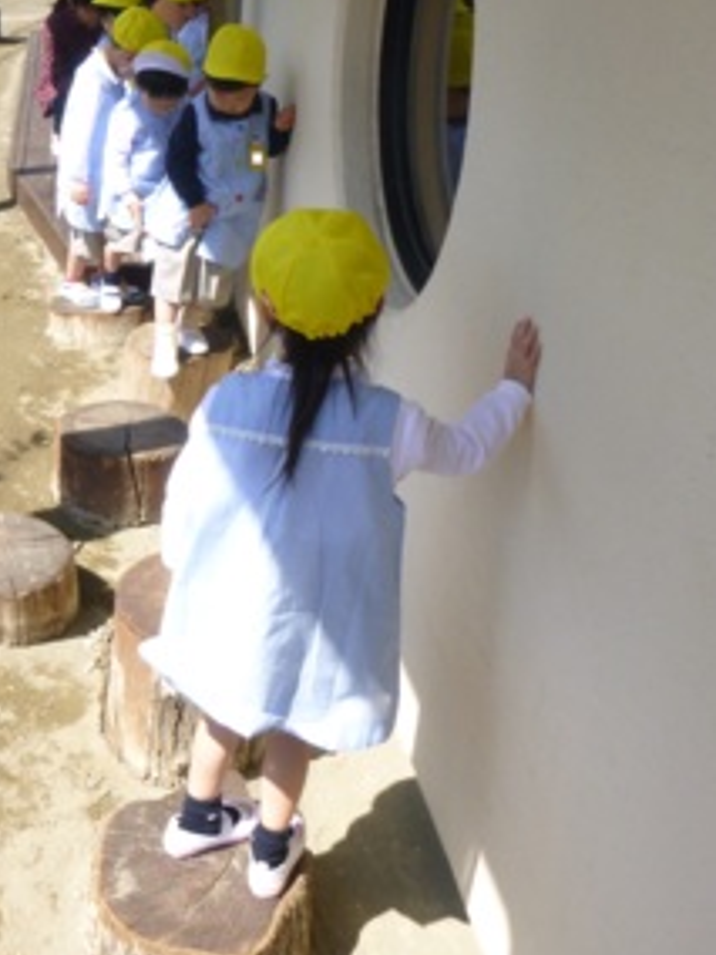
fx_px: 1131
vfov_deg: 44.8
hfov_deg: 34.0
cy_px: 289
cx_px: 138
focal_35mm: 41
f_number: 3.9
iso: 100
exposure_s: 1/250
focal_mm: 4.5
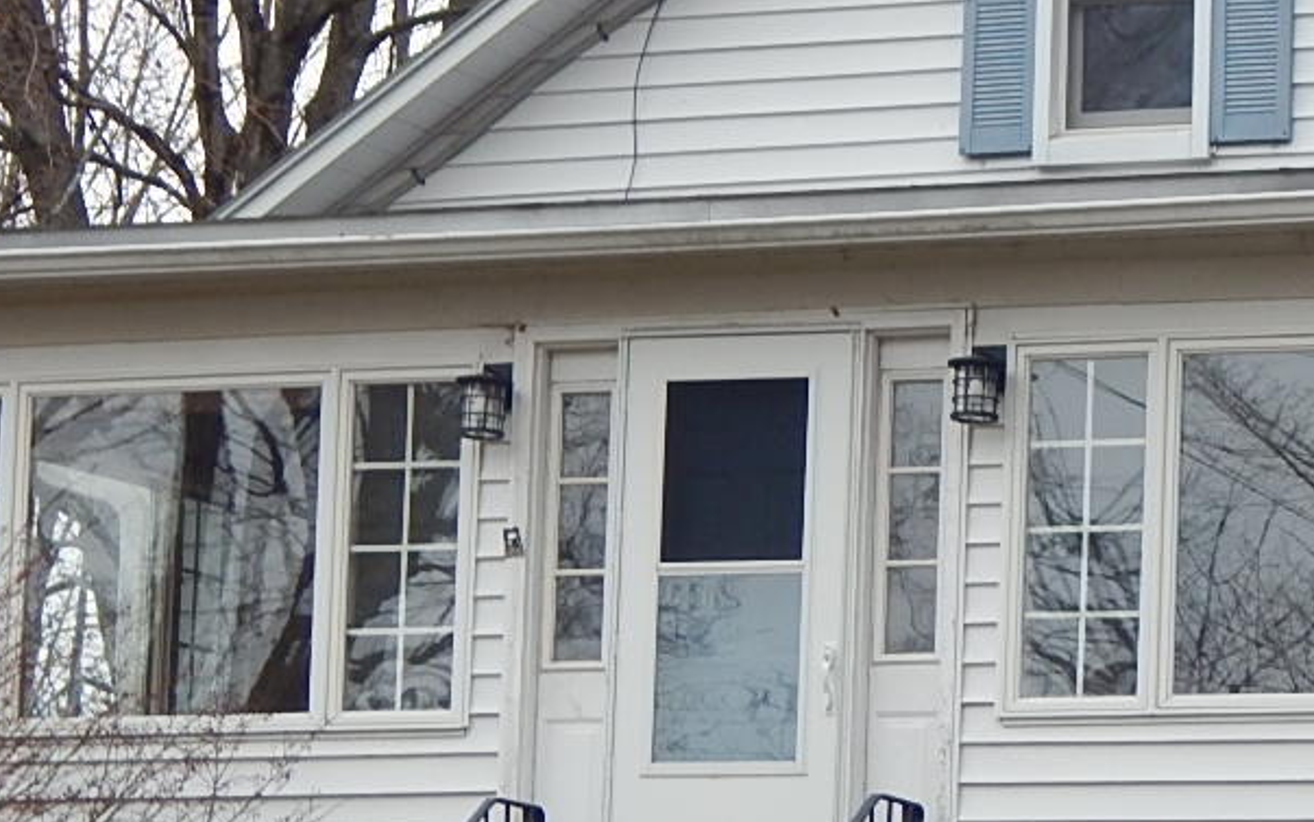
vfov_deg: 6.2
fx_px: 7557
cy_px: 728
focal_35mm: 211
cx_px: 1297
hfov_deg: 9.9
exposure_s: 1/125
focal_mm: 13.5
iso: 125
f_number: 4.2
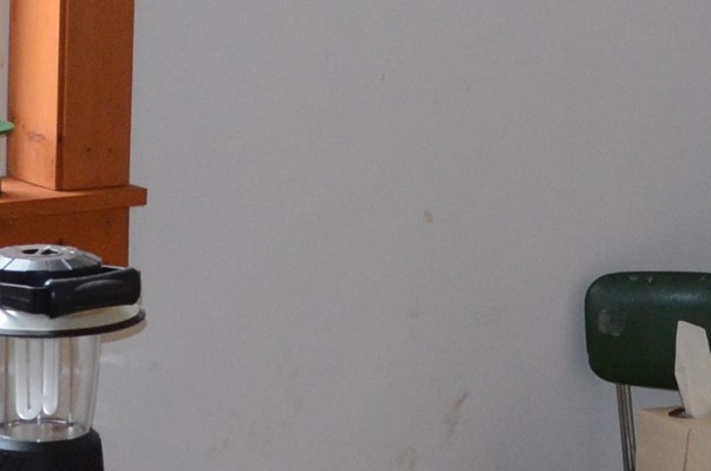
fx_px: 3016
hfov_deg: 13.4
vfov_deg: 8.9
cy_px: 105
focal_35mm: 153
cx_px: 471
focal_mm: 20
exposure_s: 1/60
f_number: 3.8
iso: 1000
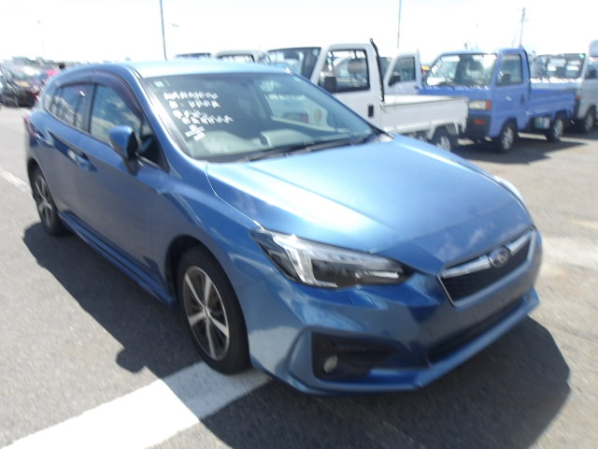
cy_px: 224
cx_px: 299
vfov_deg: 51.4
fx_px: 466
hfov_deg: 65.3
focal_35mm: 27
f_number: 10.4
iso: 100
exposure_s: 1/60
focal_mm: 4.9
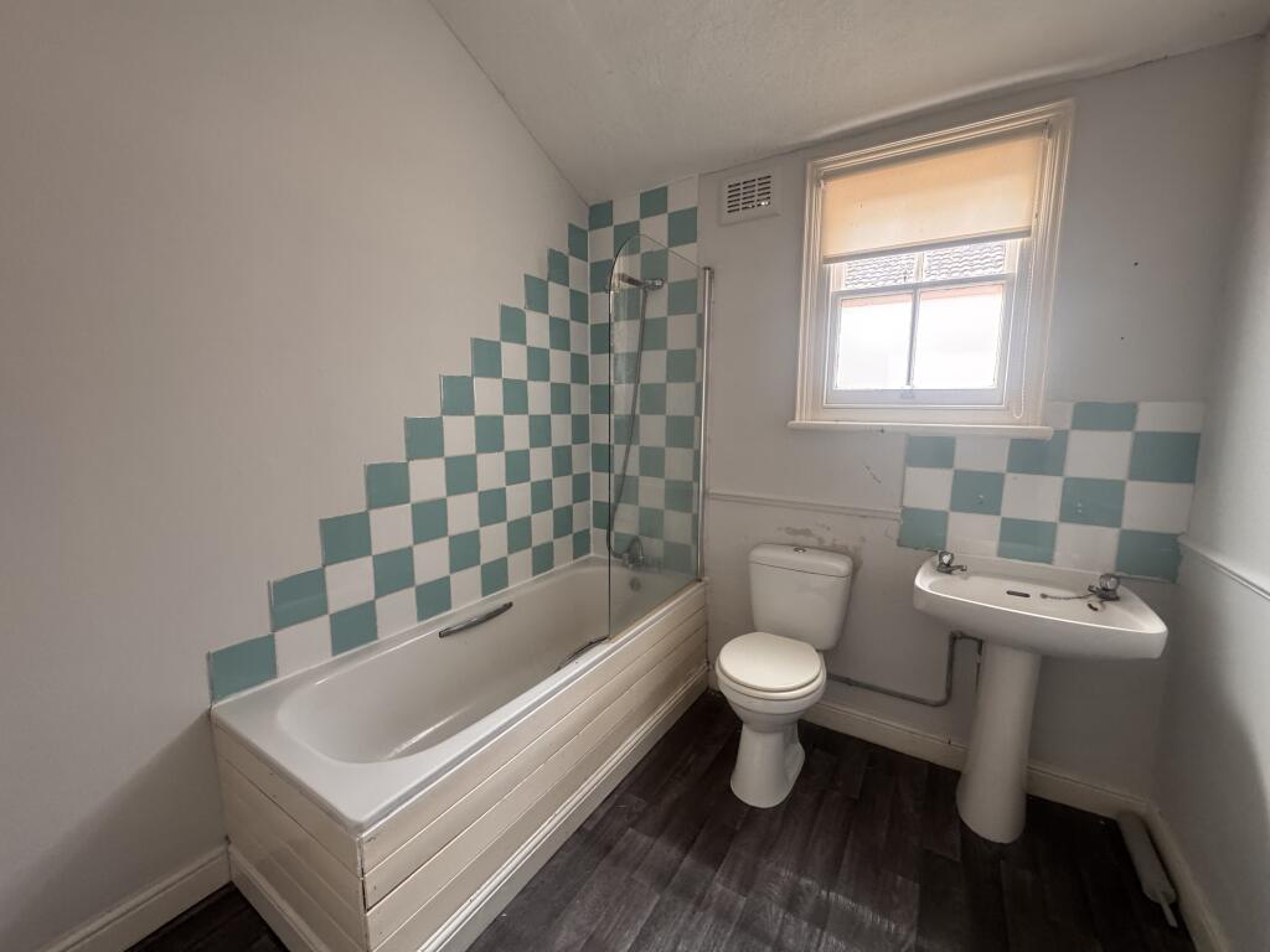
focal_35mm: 14
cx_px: 635
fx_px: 514
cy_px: 476
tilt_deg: -7.5
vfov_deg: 85.7
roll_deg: +1.0
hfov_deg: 102.1
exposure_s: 1/72
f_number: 2.2
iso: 250
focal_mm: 2.22
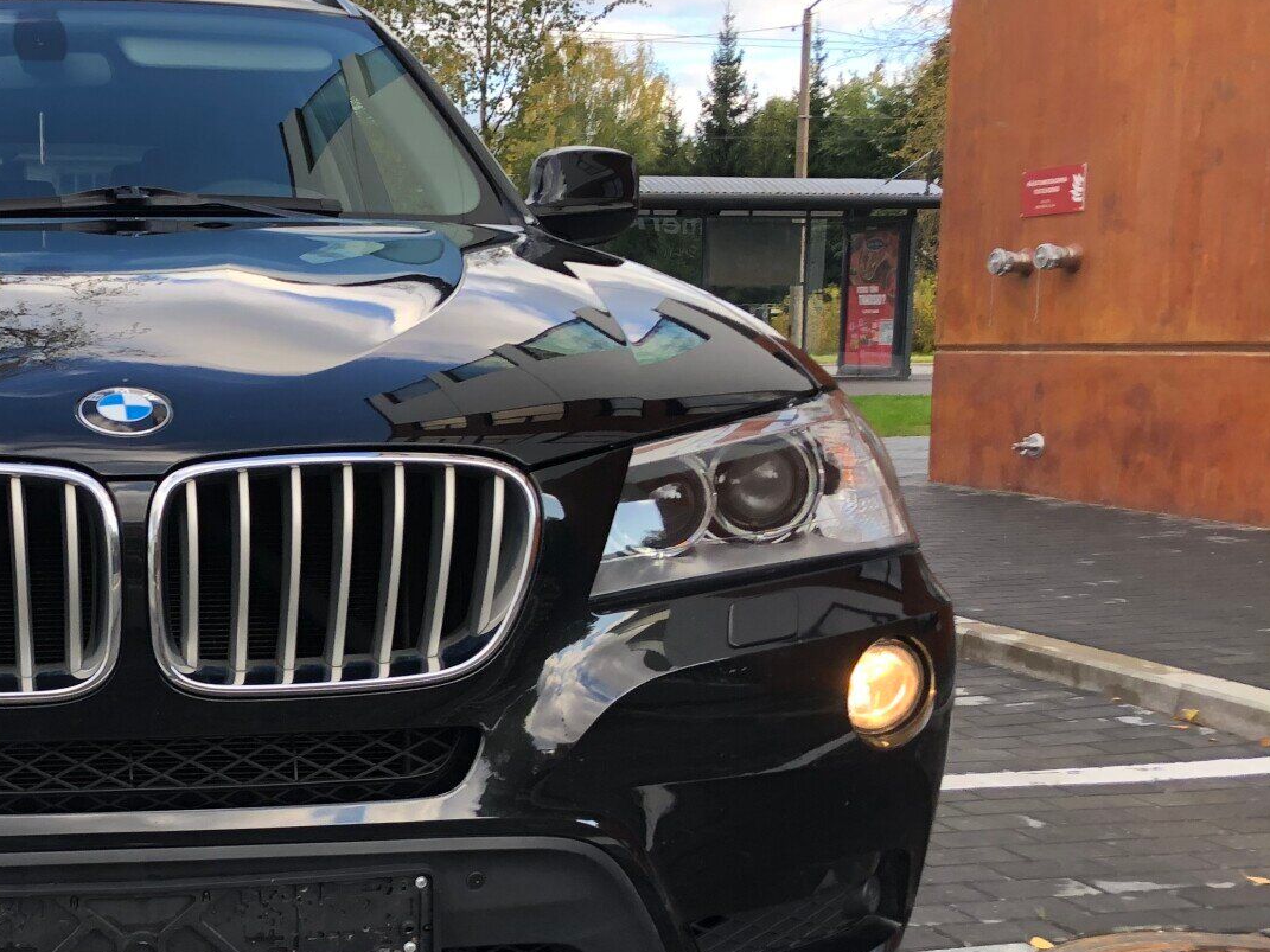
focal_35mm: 51
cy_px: 614
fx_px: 1871
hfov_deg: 35.3
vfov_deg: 28.4
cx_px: 126
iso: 25
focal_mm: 3.99
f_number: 1.8
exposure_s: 1/126
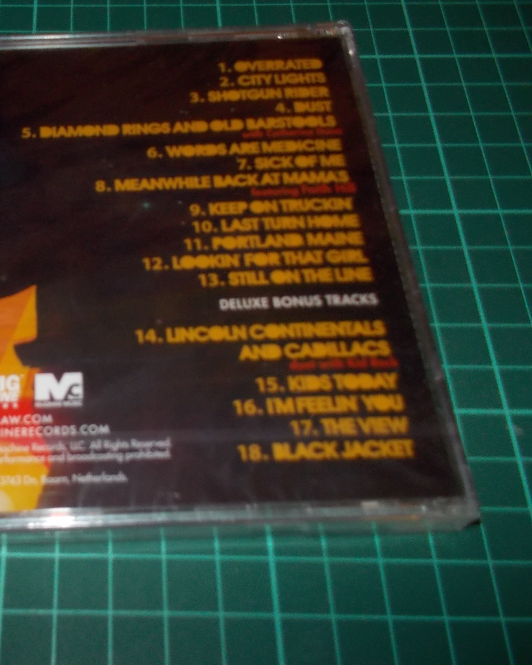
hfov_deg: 37.4
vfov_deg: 47.9
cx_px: 86
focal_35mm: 38
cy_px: 332
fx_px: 748
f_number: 3.3
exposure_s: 1/30
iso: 200
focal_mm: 4.1
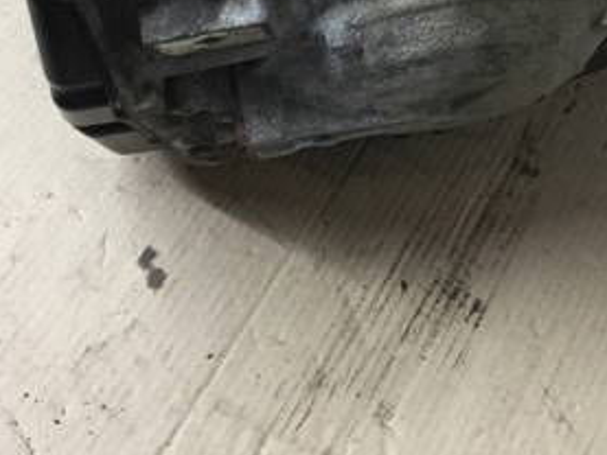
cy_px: -52
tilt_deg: -56.4
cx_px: 401
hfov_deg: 28.8
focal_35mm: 67
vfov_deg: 20.8
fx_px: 1175
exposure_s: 1/33
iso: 80
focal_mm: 4.15
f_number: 2.2
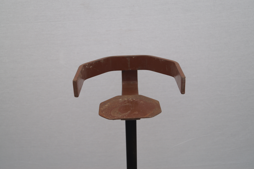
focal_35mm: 45
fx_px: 317
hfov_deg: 43.6
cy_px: 84
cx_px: 127
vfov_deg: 29.9
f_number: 4.5
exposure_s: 1/160
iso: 125
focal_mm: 30
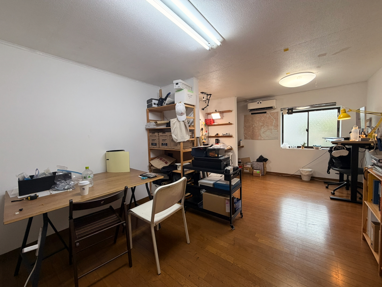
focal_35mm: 14
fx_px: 154
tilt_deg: -3.7
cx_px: 191
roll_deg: +1.4
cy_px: 144
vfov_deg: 85.7
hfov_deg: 102.1
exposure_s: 1/100
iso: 160
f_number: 2.2
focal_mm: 2.22
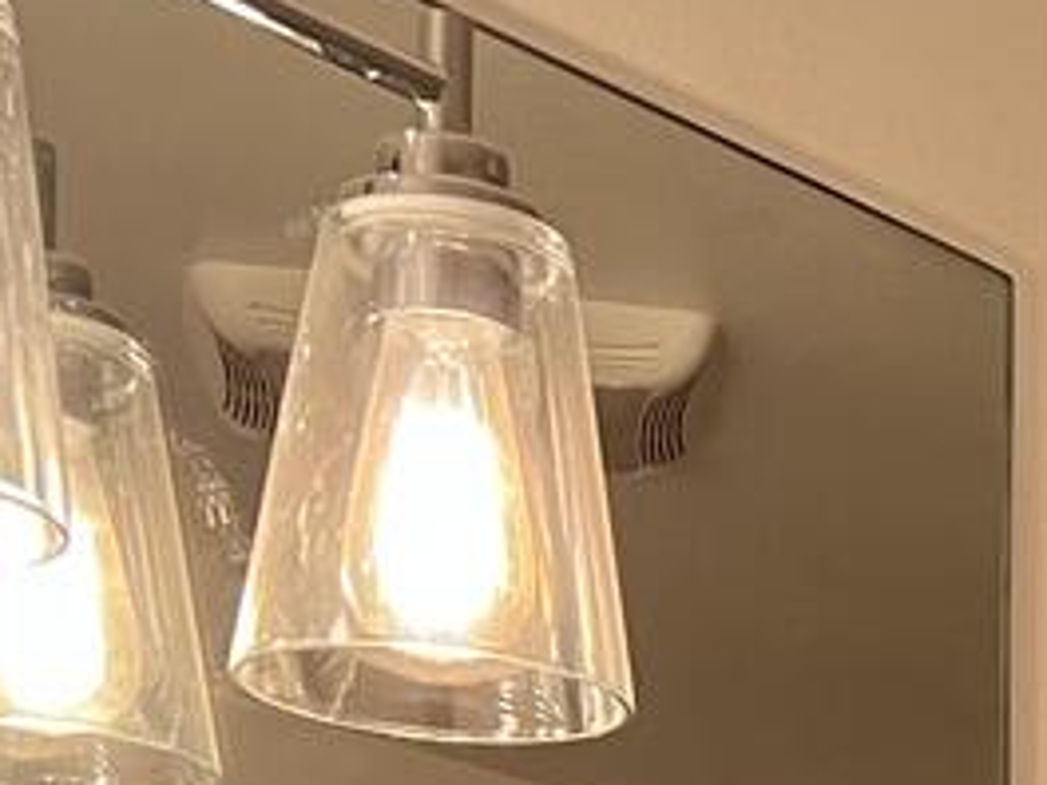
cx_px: 1547
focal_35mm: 142
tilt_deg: +0.9
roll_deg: -0.3
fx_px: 4295
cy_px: 1776
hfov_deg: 13.2
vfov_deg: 9.5
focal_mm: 5.7
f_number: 1.5
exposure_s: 1/60
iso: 125
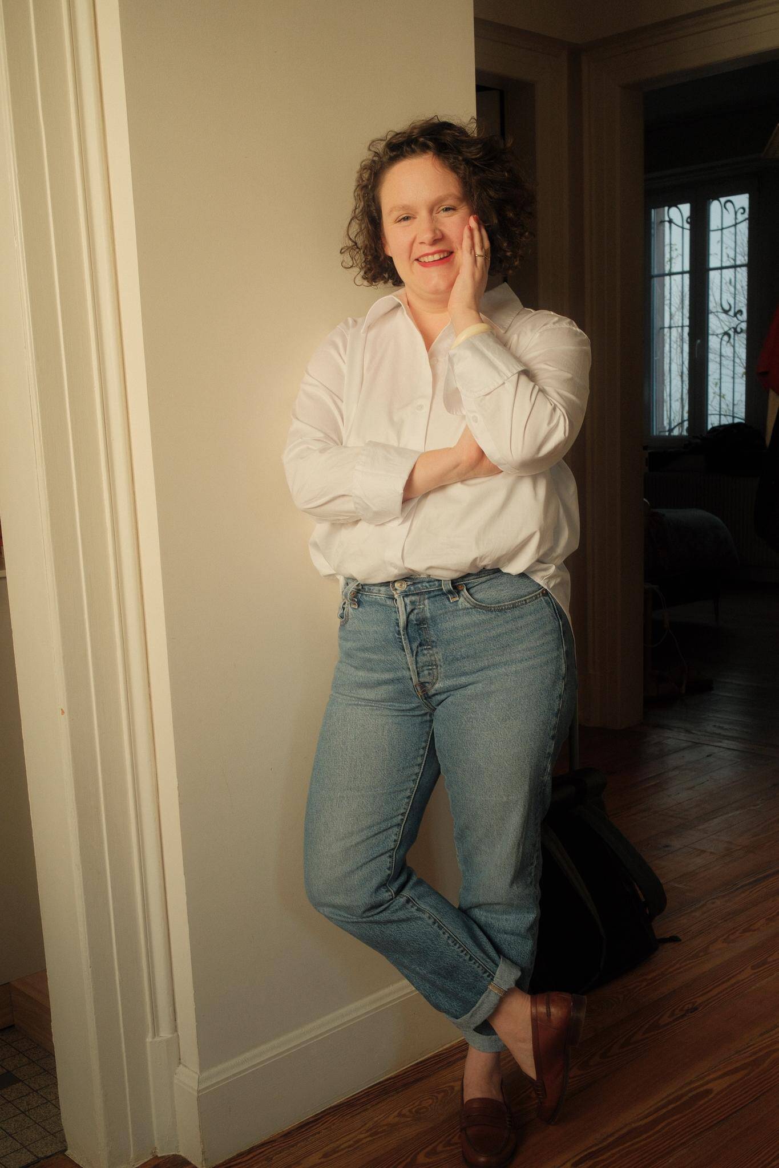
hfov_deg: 37.8
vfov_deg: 54.4
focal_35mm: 35
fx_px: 1136
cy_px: 584
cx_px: 390
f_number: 5.6
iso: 640
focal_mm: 23
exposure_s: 1/125
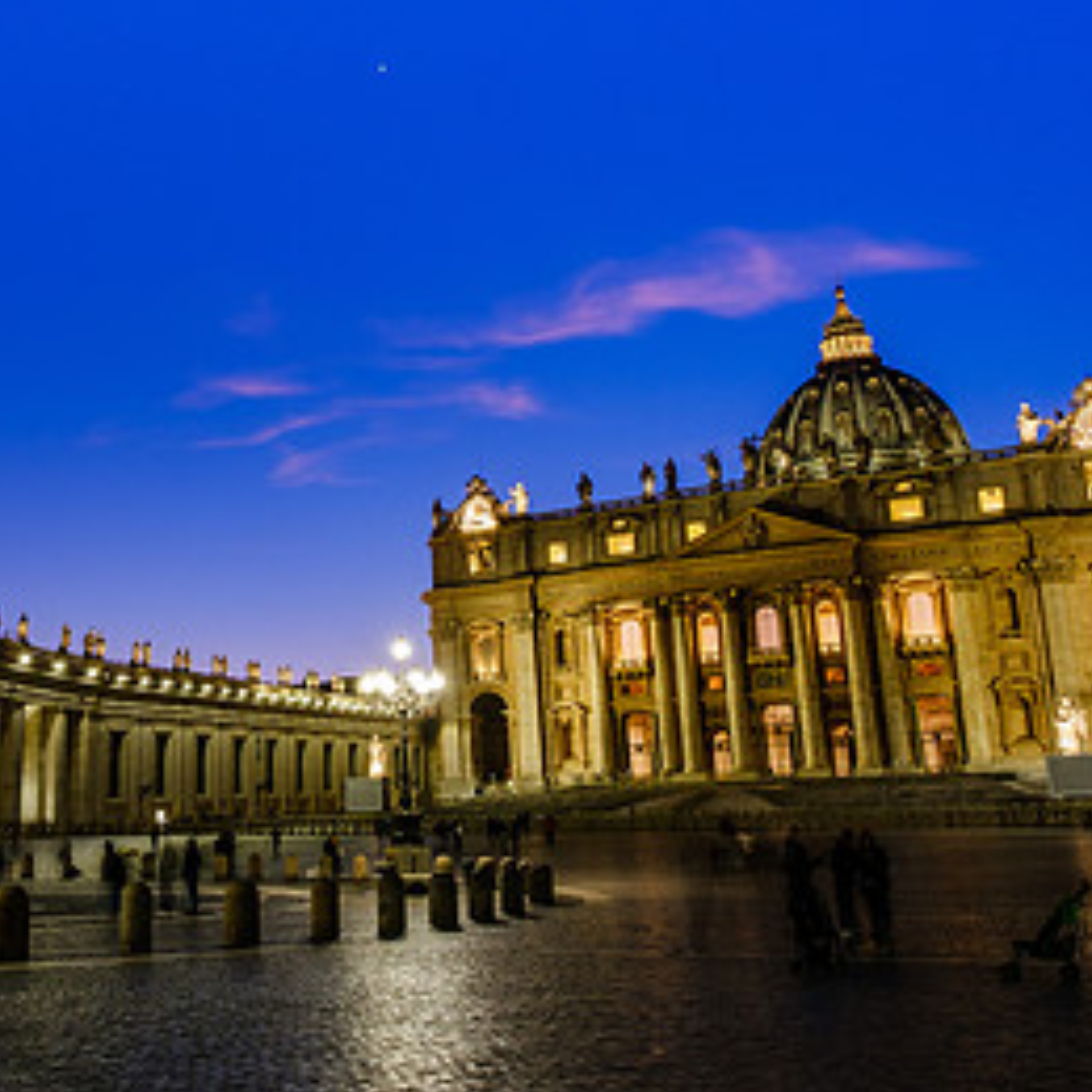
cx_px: 276
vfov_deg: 44.9
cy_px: 514
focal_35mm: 37
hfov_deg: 43.5
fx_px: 1321
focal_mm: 12.6
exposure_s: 8.5
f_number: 8
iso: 160
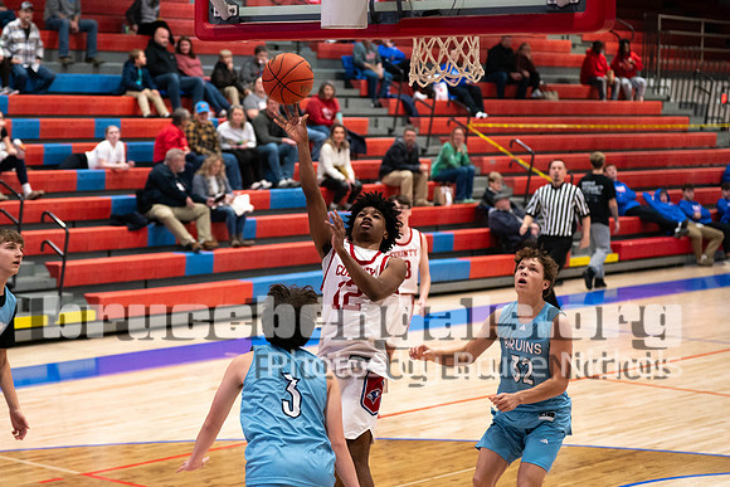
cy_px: 261
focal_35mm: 87
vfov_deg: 15.8
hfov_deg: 23.4
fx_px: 1758
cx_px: 281
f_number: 2.8
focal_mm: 70
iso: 4000
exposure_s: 1/1000
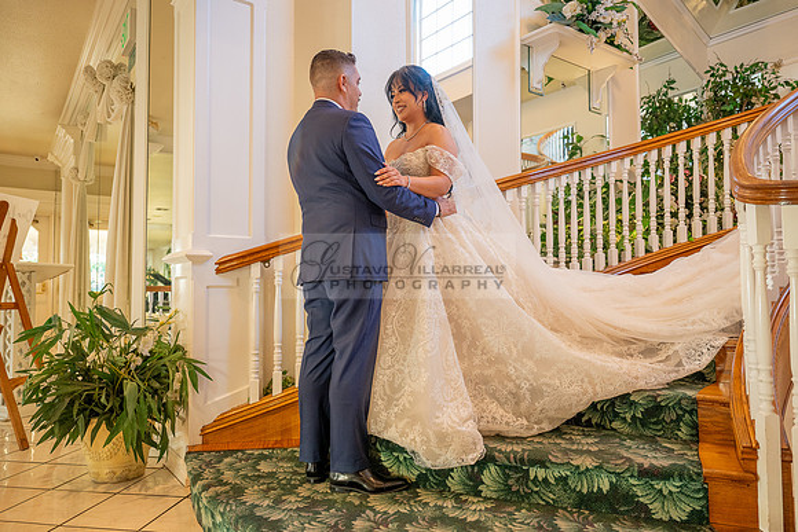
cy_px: 266
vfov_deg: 52.2
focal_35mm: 25
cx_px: 399
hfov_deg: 72.6
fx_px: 544
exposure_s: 1/100
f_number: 2.8
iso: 1000
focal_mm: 24
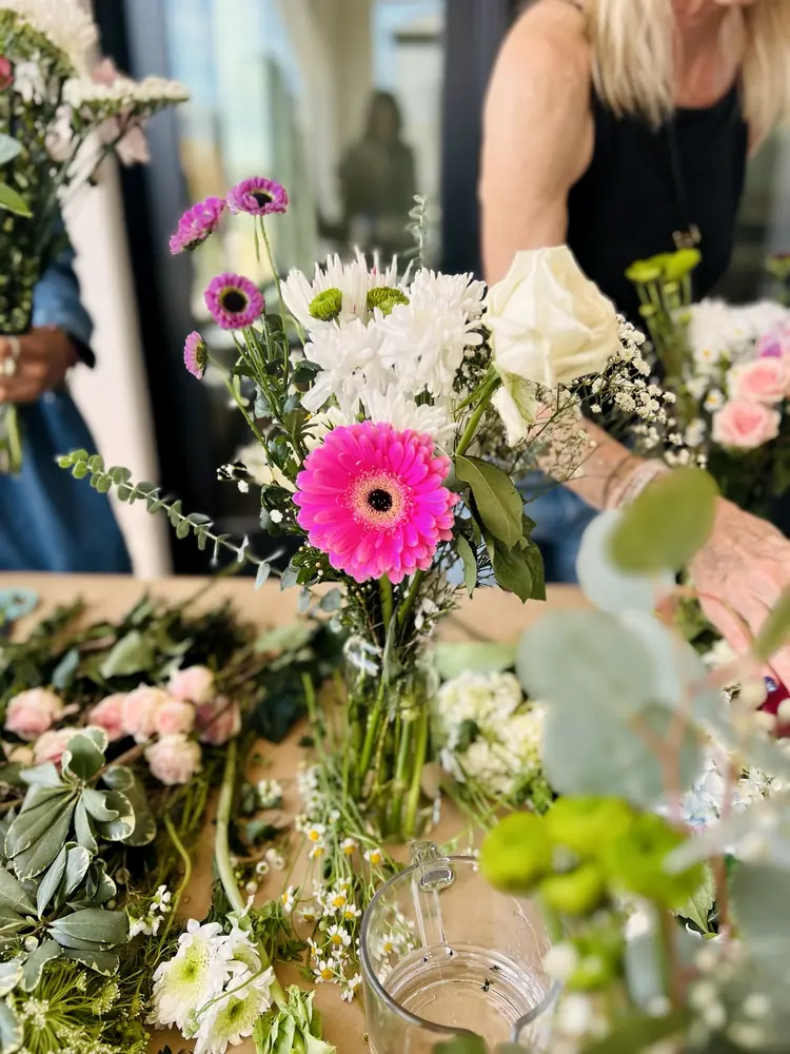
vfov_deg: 67.3
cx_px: 395
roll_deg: -0.6
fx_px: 791
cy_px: 527
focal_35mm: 26
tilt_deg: -21.7
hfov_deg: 53.1
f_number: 1.5
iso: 50
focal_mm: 5.7
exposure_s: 1/303
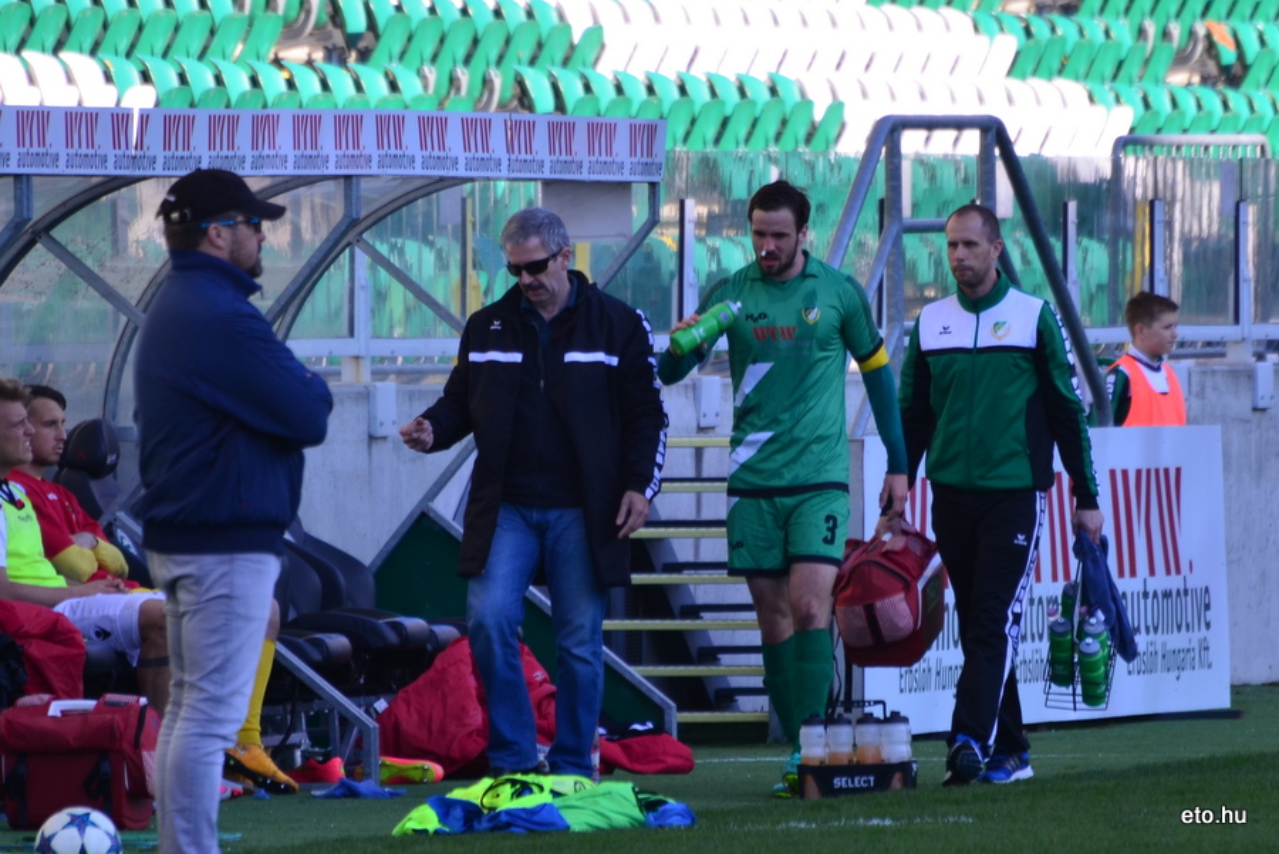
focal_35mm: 450
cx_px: 640
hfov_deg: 4.6
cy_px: 427
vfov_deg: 3.1
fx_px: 15994
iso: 200
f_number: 5.6
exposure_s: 1/320
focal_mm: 300
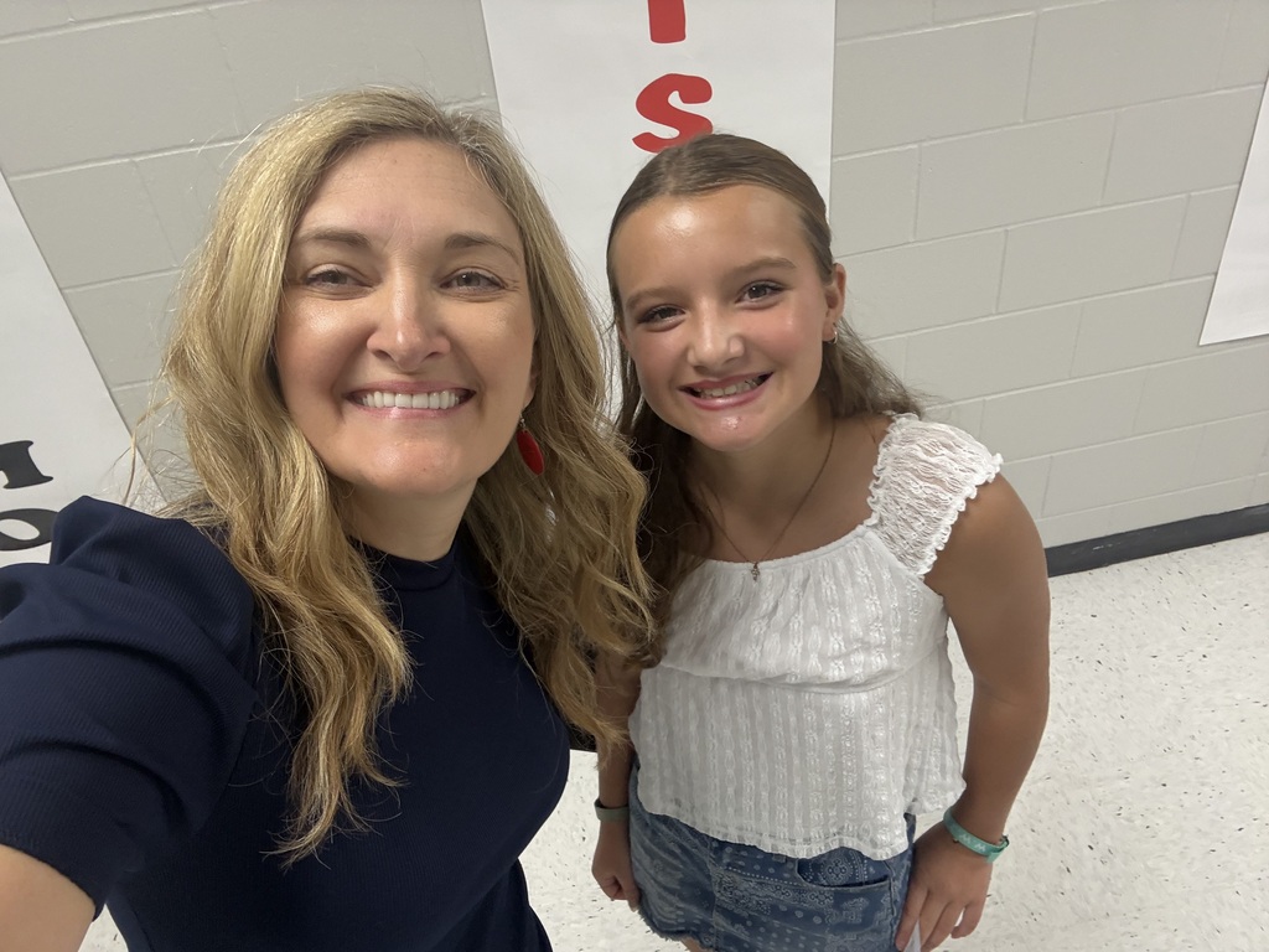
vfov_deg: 58.9
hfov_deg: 73.9
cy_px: 476
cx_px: 634
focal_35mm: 23
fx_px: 843
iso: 160
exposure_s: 1/60
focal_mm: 2.69
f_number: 1.9
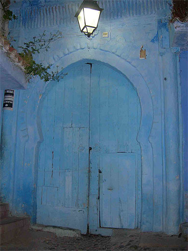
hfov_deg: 37.7
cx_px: 94
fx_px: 275
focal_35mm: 38
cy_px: 126
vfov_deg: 49.0
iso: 179
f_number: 2.8
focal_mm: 7.8
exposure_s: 1/60.1
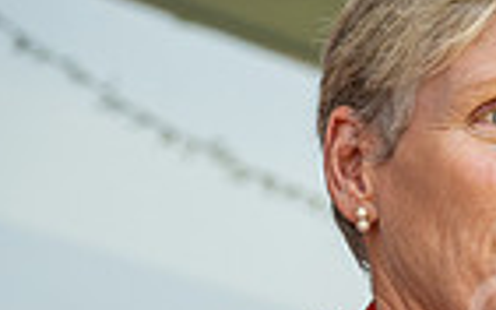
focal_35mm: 505
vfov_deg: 2.6
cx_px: 929
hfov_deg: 4.1
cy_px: 534
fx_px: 6824
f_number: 7.1
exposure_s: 1/250
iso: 400
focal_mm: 120
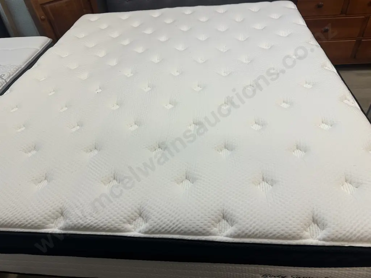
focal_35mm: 24
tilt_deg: -42.9
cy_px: 139
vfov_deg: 56.8
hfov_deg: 71.6
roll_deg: +5.8
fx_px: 257
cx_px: 186
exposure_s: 1/112
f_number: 1.78
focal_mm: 6.86
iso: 64
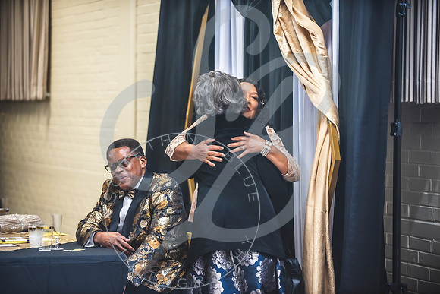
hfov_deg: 17.1
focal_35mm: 120
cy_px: 147
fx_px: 1467
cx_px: 220
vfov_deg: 11.4
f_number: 2.8
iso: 1600
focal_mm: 120
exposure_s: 1/250
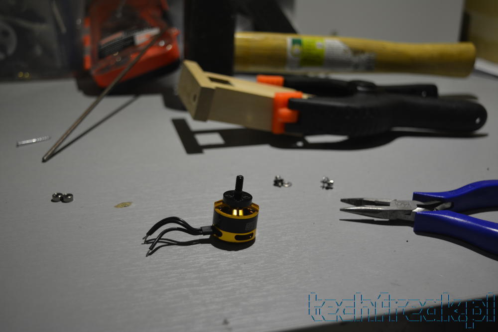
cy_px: 166
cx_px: 249
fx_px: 643
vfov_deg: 29.0
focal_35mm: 46
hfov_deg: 42.3
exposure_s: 1/60
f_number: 4.2
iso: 400
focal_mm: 31
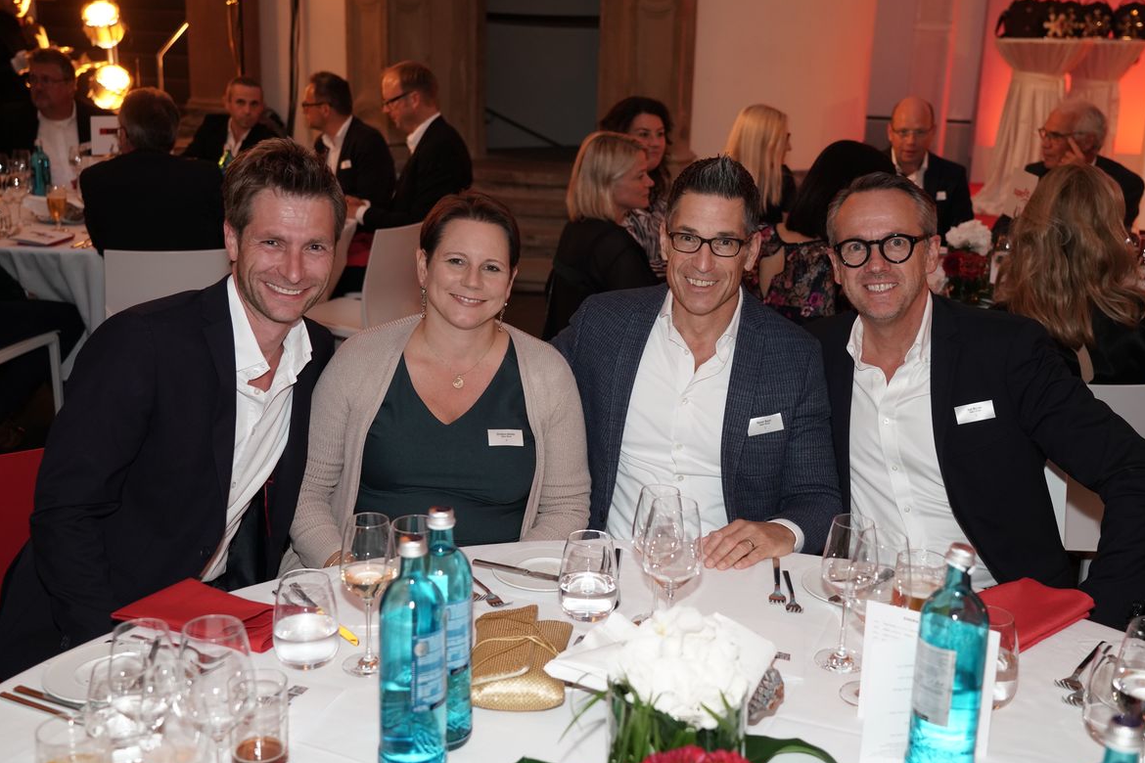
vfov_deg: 33.4
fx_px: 1272
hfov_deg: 48.5
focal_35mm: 40
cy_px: 381
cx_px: 584
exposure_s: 1/50
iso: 1600
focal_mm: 39
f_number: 4.5
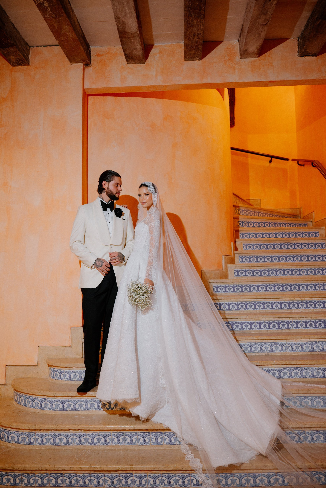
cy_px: 244
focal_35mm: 35
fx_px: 475
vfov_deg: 54.4
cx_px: 163
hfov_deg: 37.9
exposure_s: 1/160
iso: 640
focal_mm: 35
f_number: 2.5
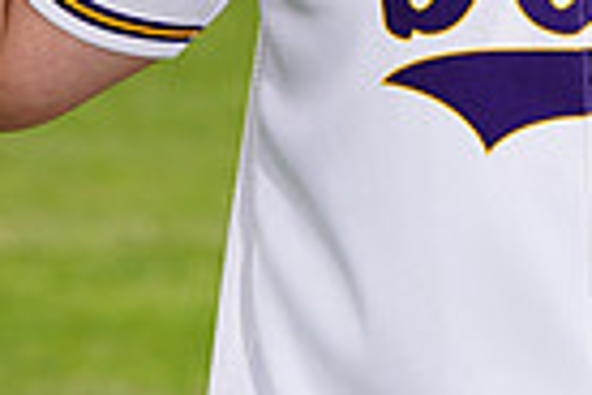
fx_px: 12743
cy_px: -384
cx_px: 536
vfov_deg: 1.8
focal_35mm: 775
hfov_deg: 2.7
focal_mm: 185
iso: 200
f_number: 9
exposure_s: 1/250
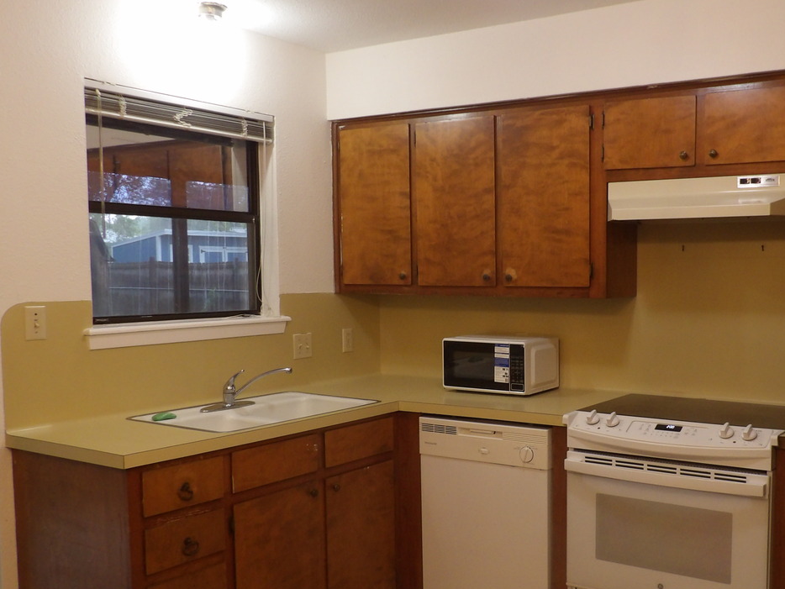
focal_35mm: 37
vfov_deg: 38.6
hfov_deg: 49.1
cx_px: 538
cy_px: 346
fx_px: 839
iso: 200
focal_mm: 4.3
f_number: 3.2
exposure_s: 1/19
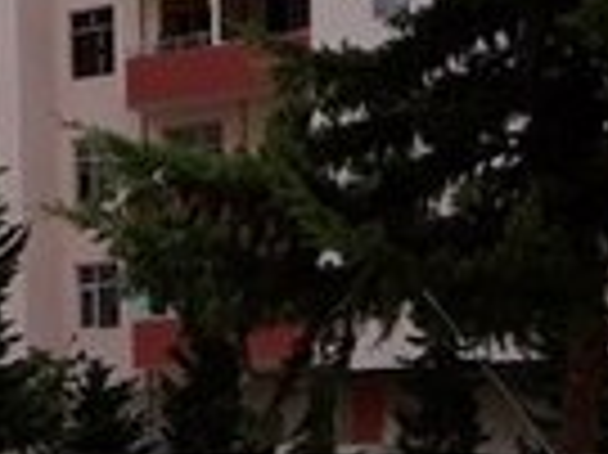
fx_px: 2316
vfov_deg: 10.3
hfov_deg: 14.9
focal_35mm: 132
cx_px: 216
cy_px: 906
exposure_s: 1/1511
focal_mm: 3.6
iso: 40
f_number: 1.9
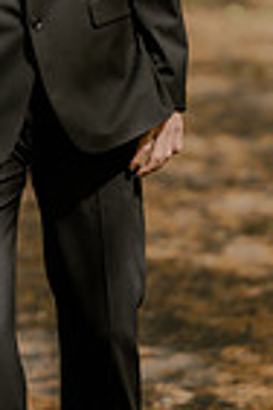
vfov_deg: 7.5
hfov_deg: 5.1
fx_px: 3082
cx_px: 6
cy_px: -177
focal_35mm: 271
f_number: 2
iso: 100
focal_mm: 85
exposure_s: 1/640
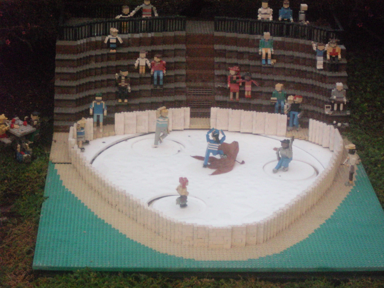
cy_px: 144
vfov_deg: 13.0
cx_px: 192
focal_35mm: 114
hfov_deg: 17.3
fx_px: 1265
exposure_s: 1/60
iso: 1000
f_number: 5.6
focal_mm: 18.9
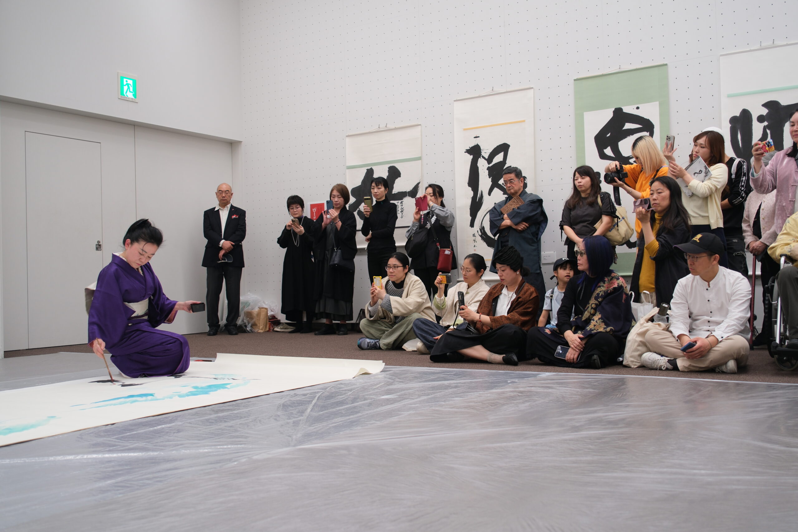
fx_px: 776
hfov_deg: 54.4
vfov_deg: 37.9
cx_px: 399
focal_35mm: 35
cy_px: 266
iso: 250
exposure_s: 1/52
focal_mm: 23.5
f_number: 2.8
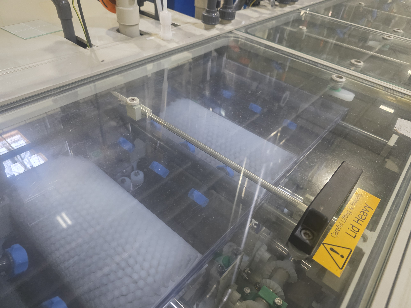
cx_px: 206
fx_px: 273
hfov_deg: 73.9
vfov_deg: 58.9
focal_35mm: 23
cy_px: 154
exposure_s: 1/120
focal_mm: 6.3
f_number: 1.7
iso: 800
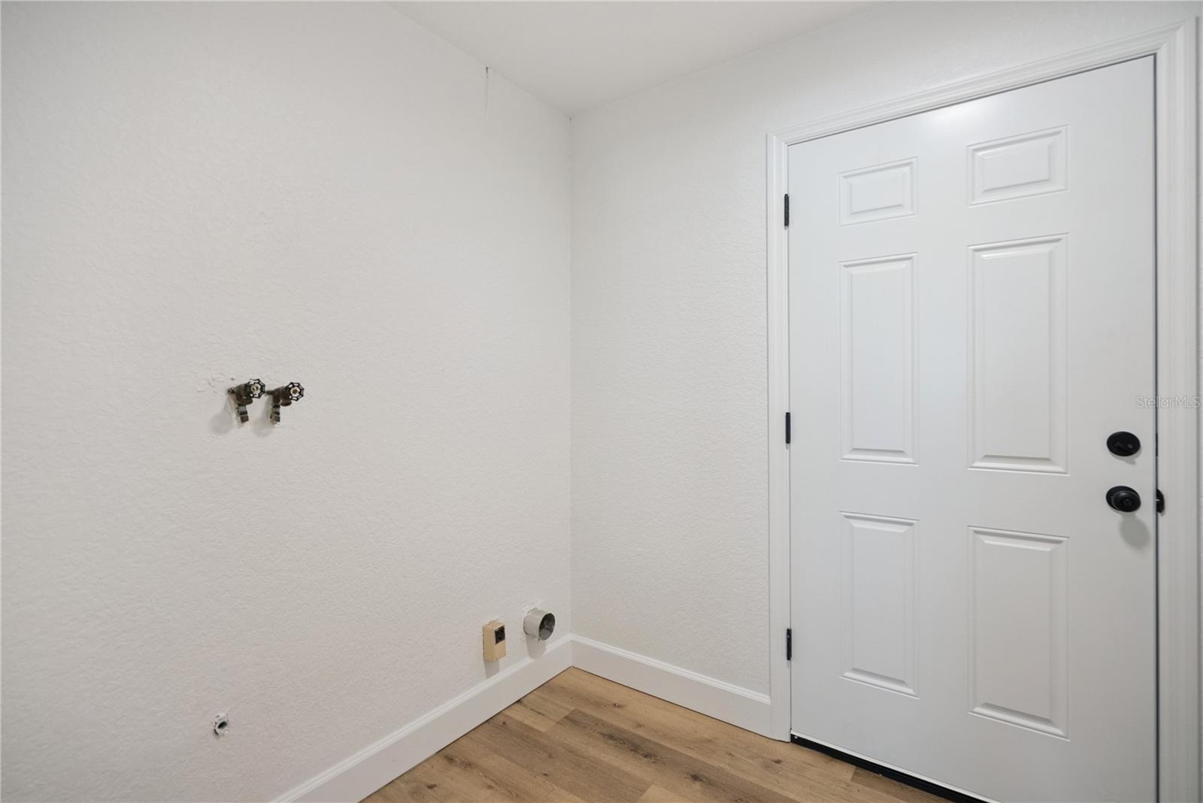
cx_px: 602
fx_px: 535
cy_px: 402
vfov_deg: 73.8
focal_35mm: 16
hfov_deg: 96.7
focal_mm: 16
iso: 1000
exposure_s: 1/100
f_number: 5.6
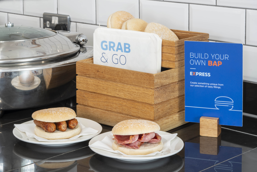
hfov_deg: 22.6
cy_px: 86
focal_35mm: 90
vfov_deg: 15.2
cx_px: 128
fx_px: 643
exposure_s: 5
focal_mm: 90
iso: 125
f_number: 22
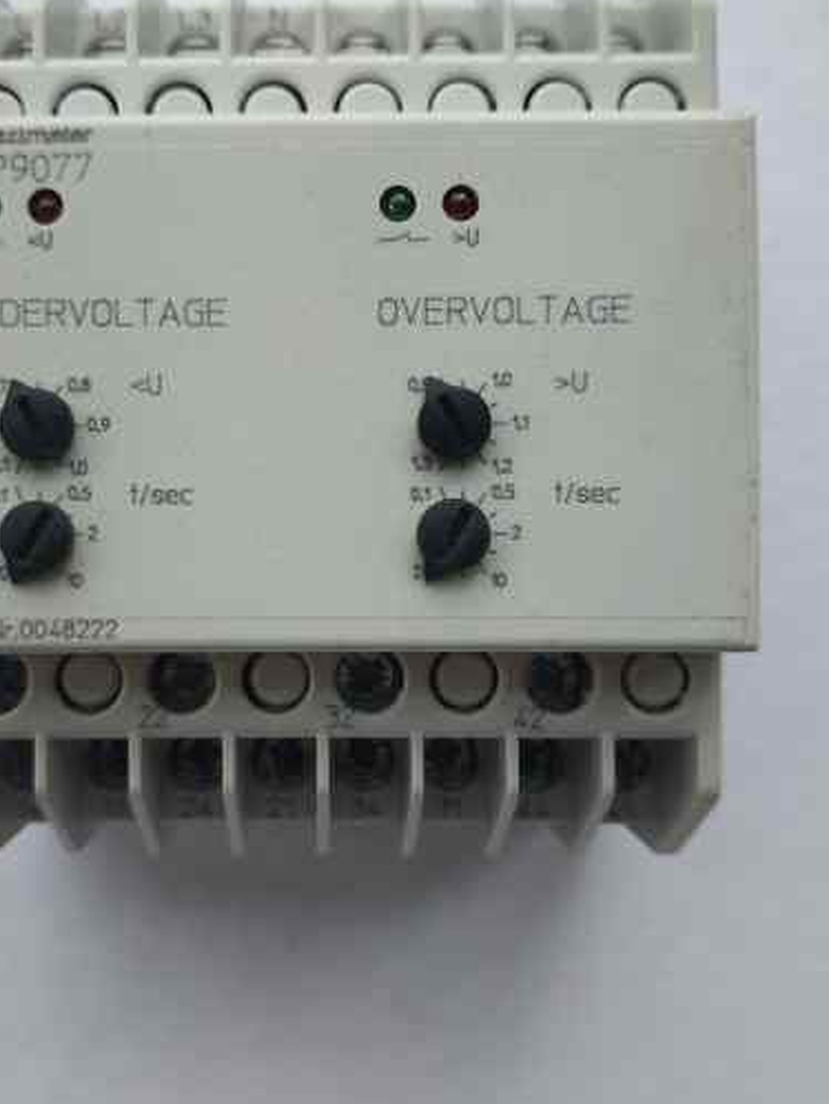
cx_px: 301
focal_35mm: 37
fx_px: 1180
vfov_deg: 50.1
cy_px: 545
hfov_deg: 38.4
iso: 100
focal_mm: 3.94
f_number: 1.9
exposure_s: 1/229
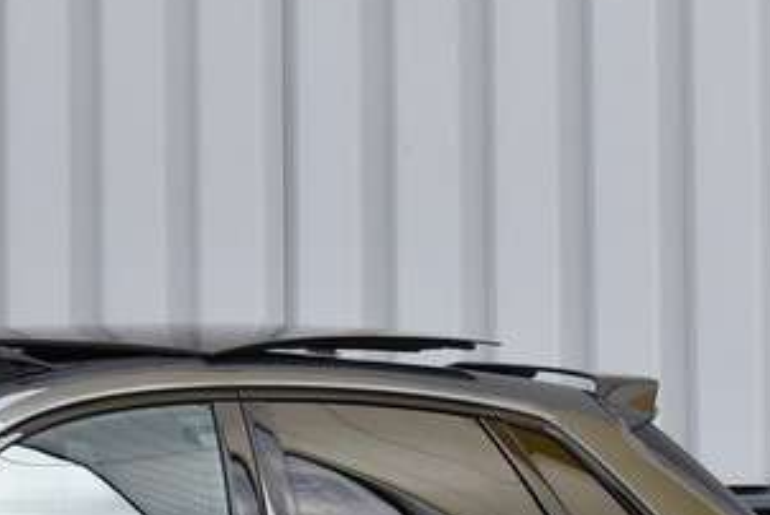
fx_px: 5224
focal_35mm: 244
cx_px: -275
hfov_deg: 8.3
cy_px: 589
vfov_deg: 5.6
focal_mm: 48
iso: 280
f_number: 8
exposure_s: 1/250
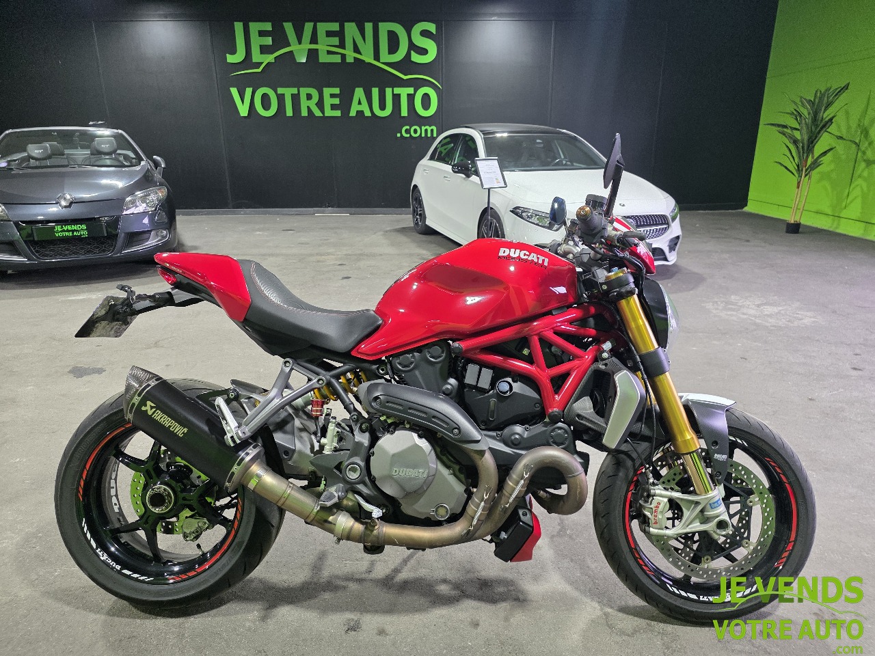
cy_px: 328
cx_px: 438
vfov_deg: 58.9
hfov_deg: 73.9
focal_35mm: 23
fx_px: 581
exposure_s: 1/180
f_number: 1.7
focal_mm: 6.25
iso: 200
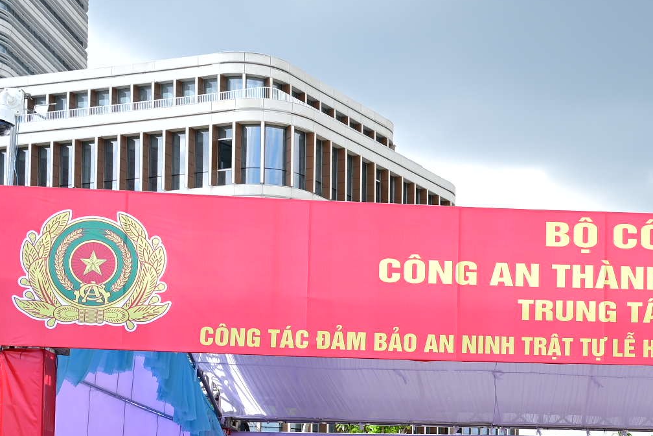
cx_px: 685
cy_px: 489
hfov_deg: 24.5
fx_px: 1415
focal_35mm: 78
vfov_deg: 16.9
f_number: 5.6
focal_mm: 26
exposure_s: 1/100
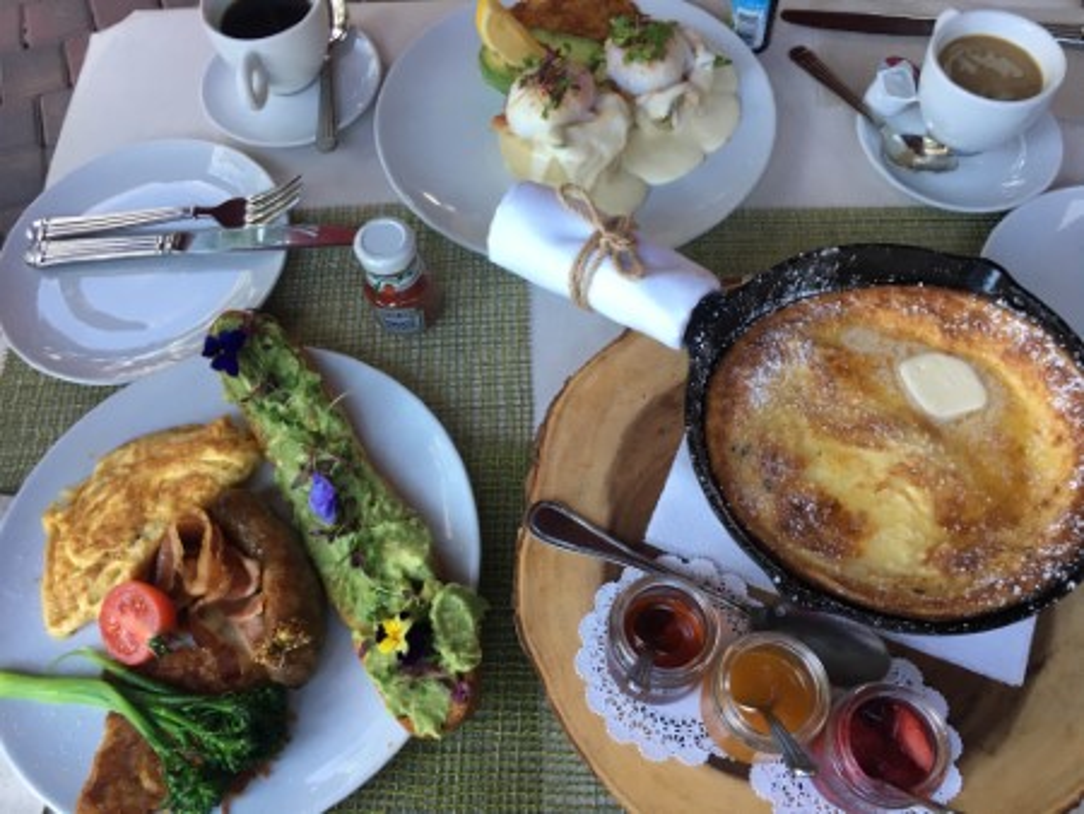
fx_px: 909
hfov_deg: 61.6
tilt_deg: -63.6
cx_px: 542
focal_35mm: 29
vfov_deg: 48.3
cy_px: 407
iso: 64
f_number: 2.2
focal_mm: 4.15
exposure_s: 1/30
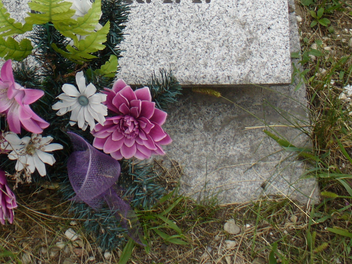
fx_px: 824
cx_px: 112
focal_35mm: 81
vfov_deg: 17.7
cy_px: -17
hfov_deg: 24.0
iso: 80
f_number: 2.8
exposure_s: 1/250
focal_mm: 6.1
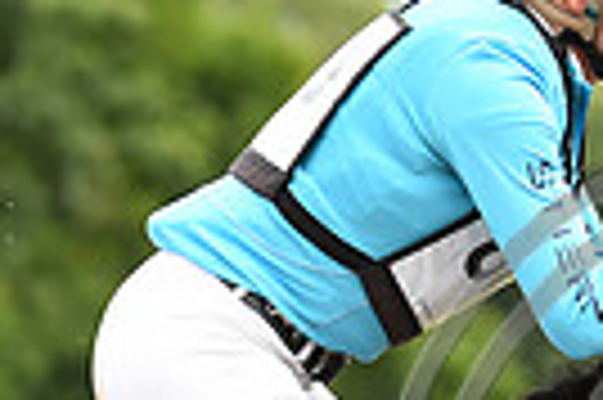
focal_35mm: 868
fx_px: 14521
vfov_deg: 1.6
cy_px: 512
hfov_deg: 2.4
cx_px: 783
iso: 800
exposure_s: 1/1250
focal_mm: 200
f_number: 5.6
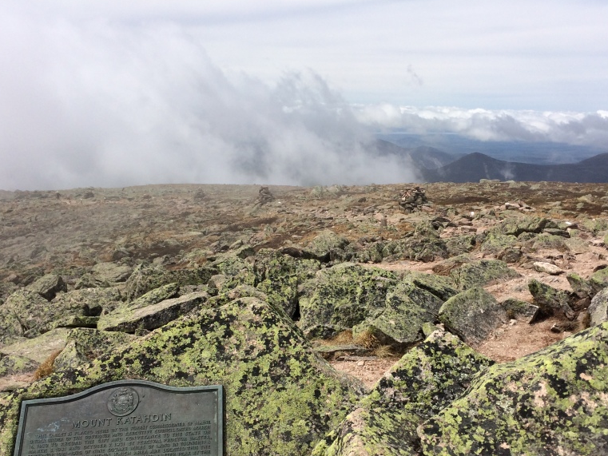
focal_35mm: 39
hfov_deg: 47.8
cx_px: 325
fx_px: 685
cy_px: 301
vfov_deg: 36.5
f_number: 2.2
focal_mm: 4.15
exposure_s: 1/3731
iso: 32
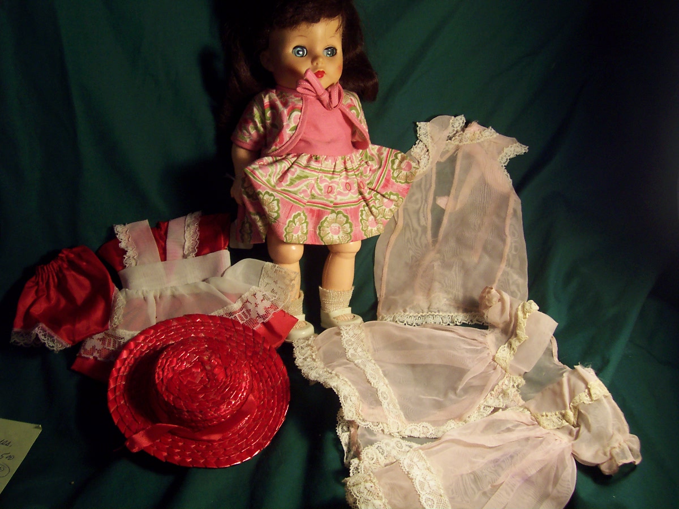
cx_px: 340
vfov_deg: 38.7
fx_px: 726
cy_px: 254
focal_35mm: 37
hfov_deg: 50.1
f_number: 2.8
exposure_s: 1/90
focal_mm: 5.6
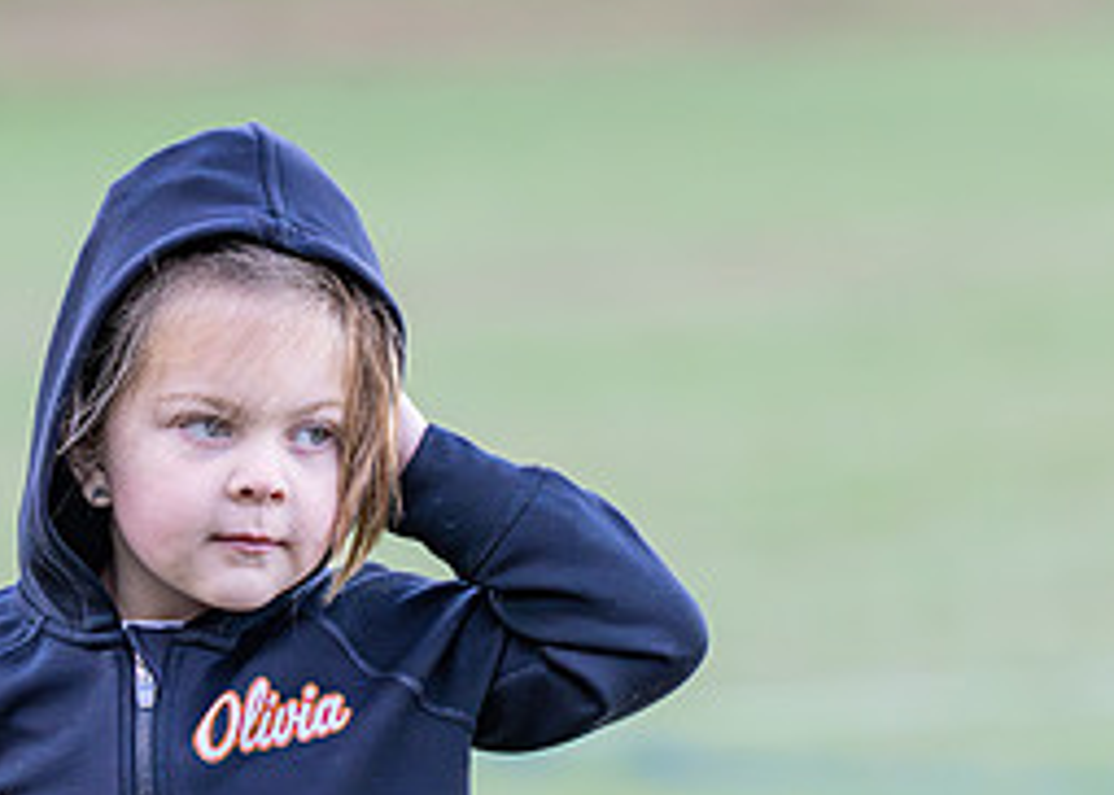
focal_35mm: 446
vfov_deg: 3.2
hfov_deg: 4.5
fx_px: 14107
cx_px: 366
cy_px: 727
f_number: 2.8
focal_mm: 147
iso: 1600
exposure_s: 1/1250
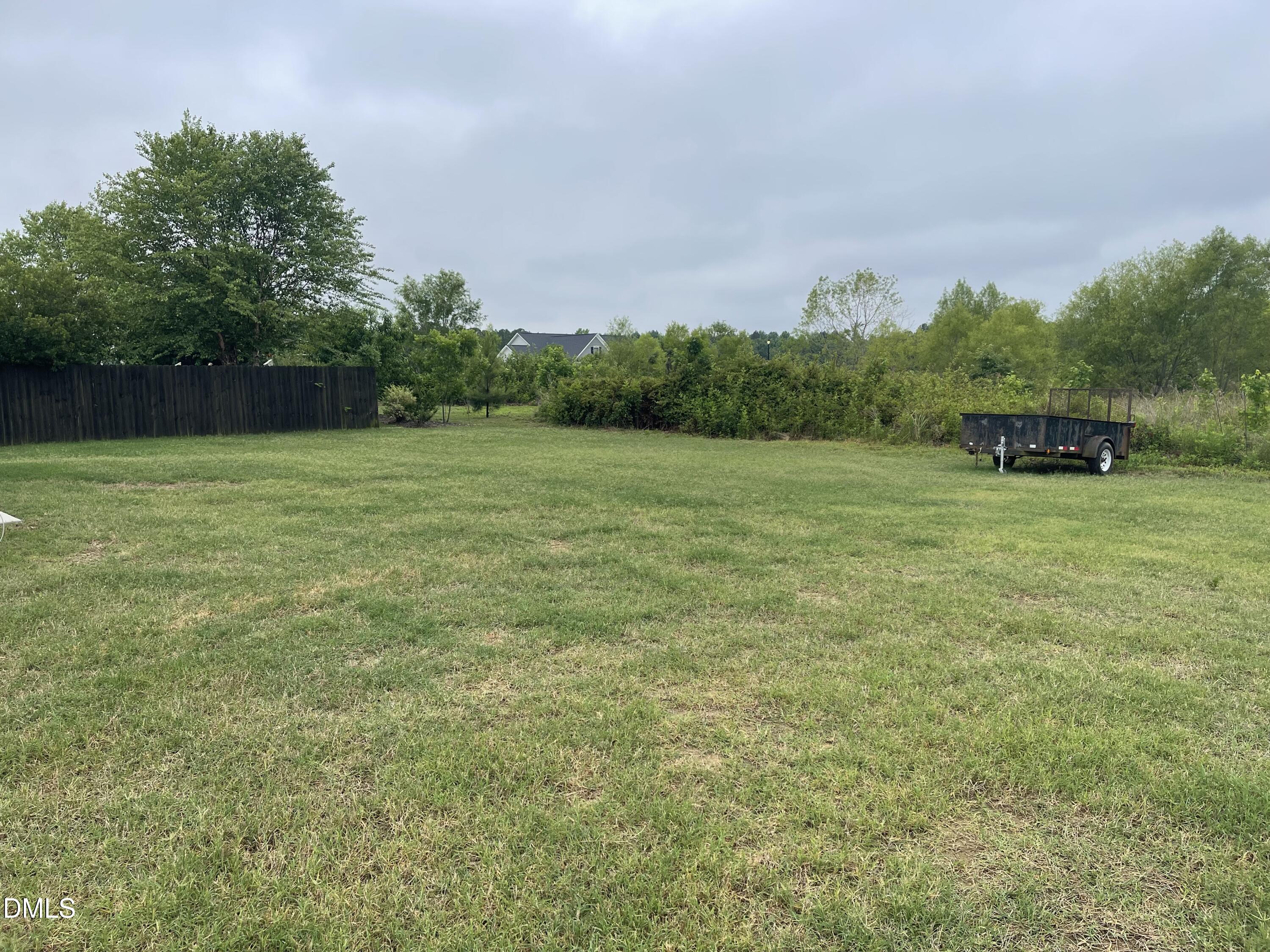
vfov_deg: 54.9
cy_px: 476
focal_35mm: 25
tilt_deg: -8.2
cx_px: 635
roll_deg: +1.0
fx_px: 917
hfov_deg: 69.4
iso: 32
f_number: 1.6
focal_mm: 5.1
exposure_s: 1/1152
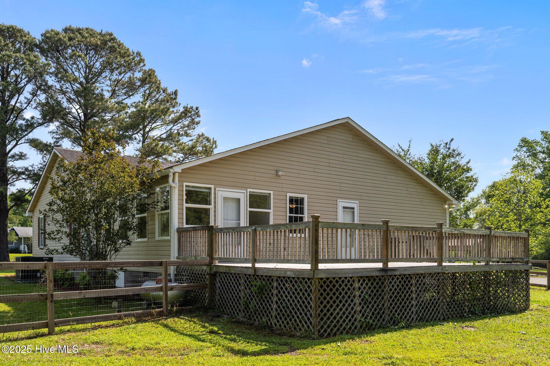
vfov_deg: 43.6
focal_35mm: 30
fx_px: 458
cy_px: 183
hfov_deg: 61.9
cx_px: 275
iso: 64
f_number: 7.1
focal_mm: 30
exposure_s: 1/125
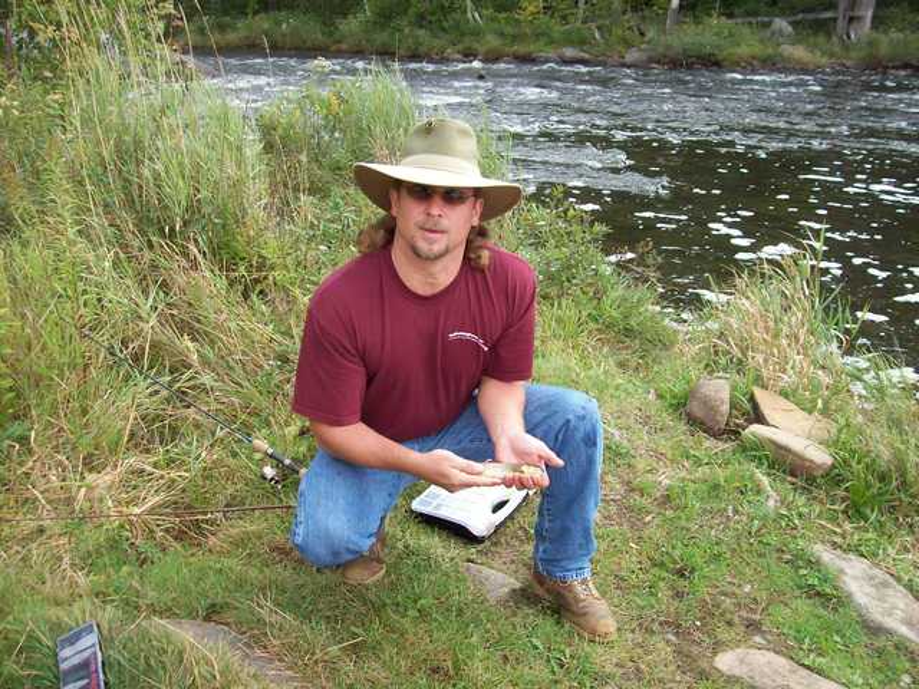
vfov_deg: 39.7
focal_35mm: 36
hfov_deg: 51.4
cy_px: 344
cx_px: 460
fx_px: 956
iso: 80
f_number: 2.7
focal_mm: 6
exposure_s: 1/365
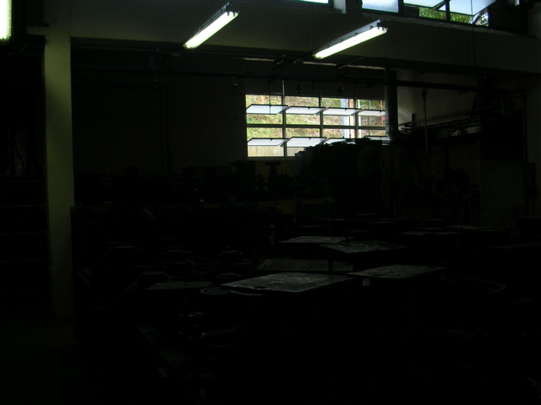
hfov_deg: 49.0
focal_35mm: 38
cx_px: 270
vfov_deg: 37.7
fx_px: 594
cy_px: 202
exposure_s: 1/67.9
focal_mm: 5.8
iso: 50
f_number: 2.8
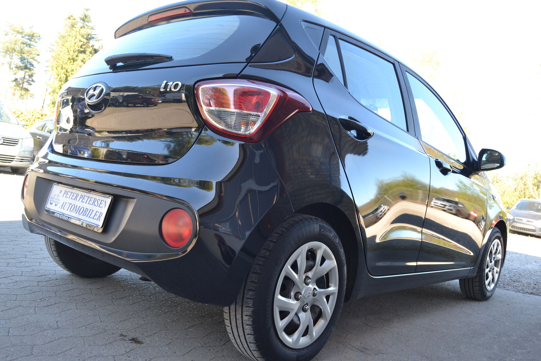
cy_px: 180
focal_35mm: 30
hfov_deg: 61.9
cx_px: 270
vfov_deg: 43.6
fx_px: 451
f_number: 5.6
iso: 280
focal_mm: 20
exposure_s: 1/125
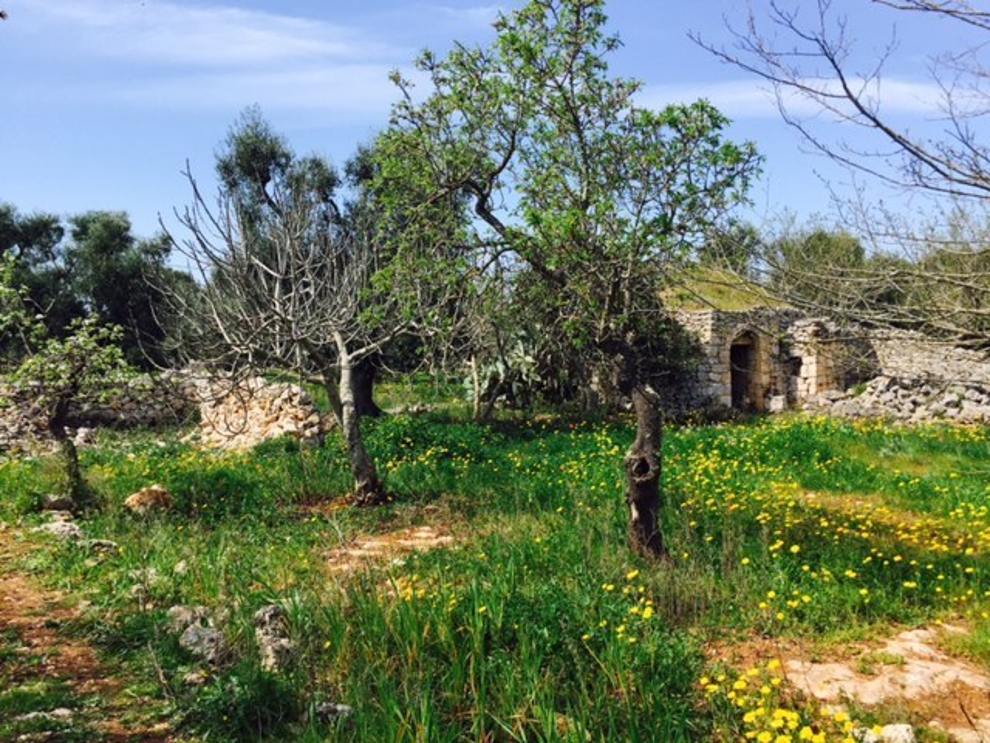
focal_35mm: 29
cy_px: 372
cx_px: 495
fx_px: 829
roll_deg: -2.2
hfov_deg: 61.7
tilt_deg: +1.2
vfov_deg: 48.2
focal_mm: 4.15
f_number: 2.2
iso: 32
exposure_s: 1/1522
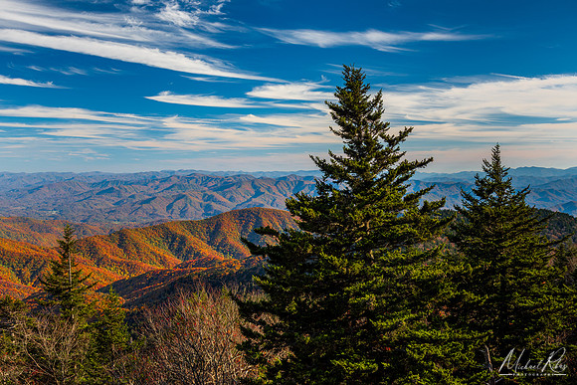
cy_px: 192
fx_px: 609
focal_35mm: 38
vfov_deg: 35.1
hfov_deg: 50.7
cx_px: 288
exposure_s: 1/160
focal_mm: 38
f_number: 11
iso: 200
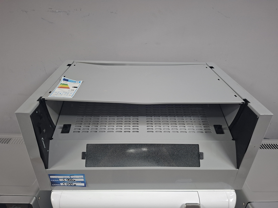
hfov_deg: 73.9
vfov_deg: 58.9
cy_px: 104
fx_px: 185
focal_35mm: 23
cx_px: 139
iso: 250
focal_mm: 5.54
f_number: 1.8
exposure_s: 1/33
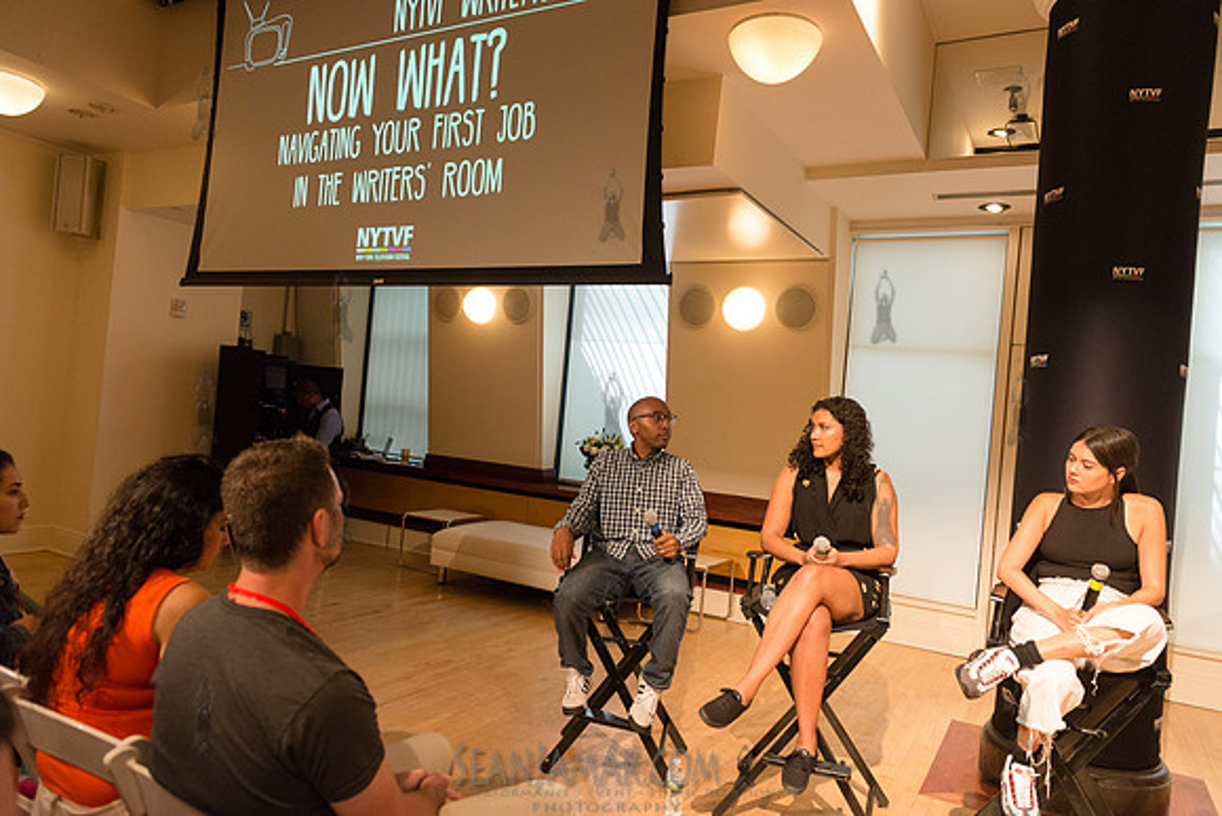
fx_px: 815
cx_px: 611
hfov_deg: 73.7
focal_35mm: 24
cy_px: 408
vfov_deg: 53.2
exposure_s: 1/250
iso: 2500
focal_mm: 24
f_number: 4
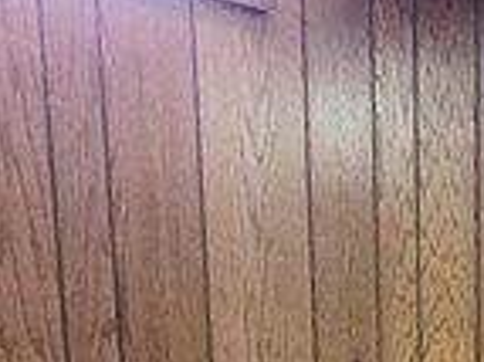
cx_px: 633
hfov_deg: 19.4
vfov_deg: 12.1
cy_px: 910
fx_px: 1299
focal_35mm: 93
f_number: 2.2
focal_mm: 2.2
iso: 500
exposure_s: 1/60.2
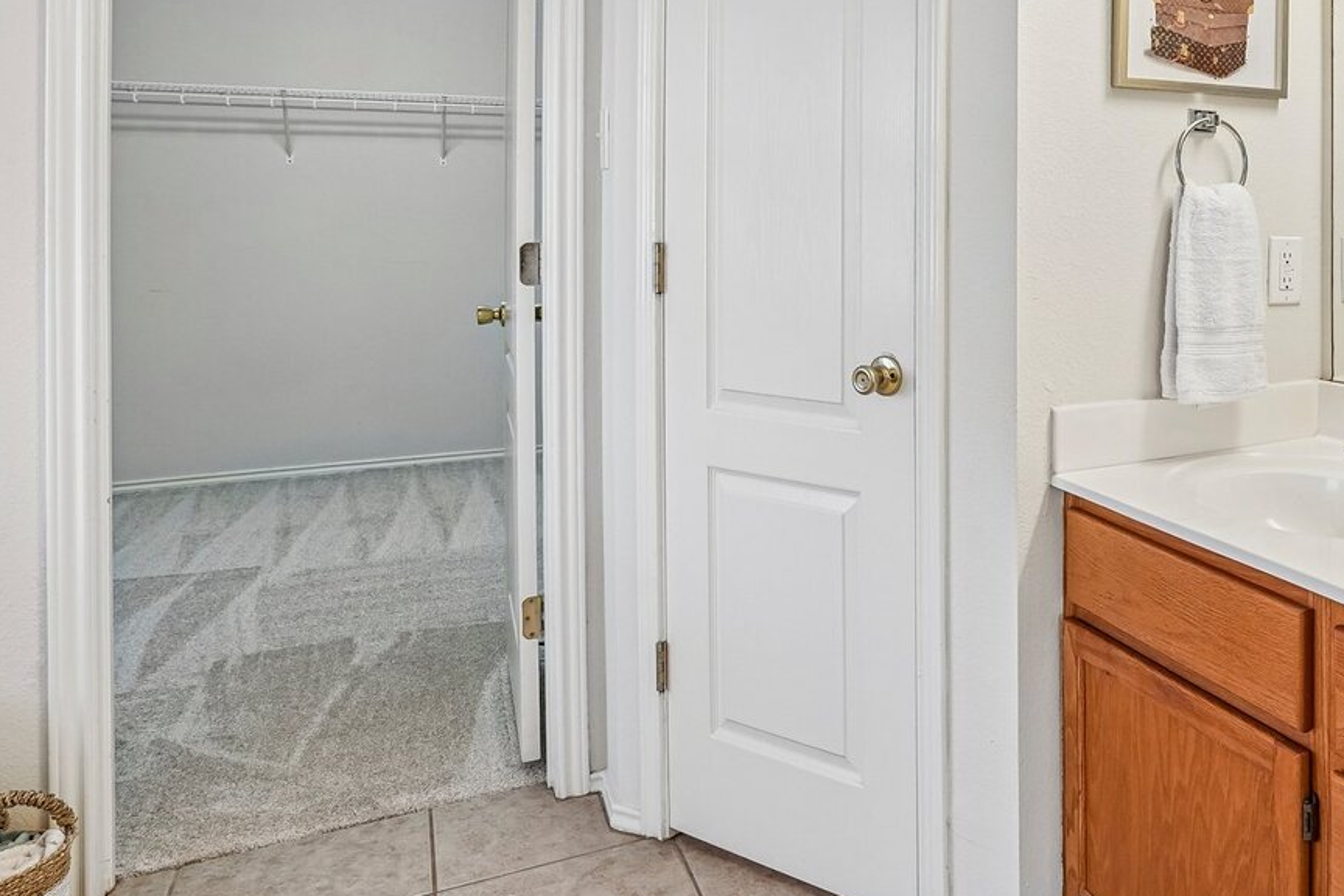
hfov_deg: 55.4
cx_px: 1157
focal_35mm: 30
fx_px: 1120
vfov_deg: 42.1
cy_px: 212
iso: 400
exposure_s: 1/20
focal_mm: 16
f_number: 8
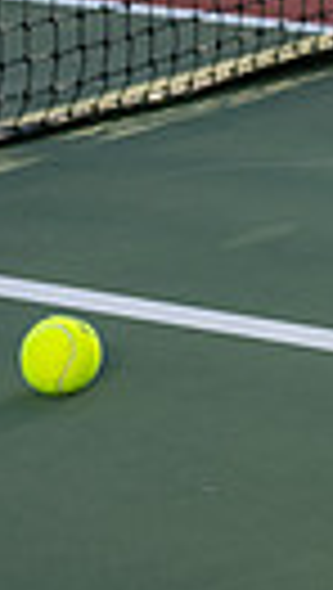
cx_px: 1001
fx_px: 3082
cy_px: -320
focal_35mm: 197
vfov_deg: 10.5
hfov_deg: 5.8
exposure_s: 1/160
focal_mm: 35
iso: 160
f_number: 5.6
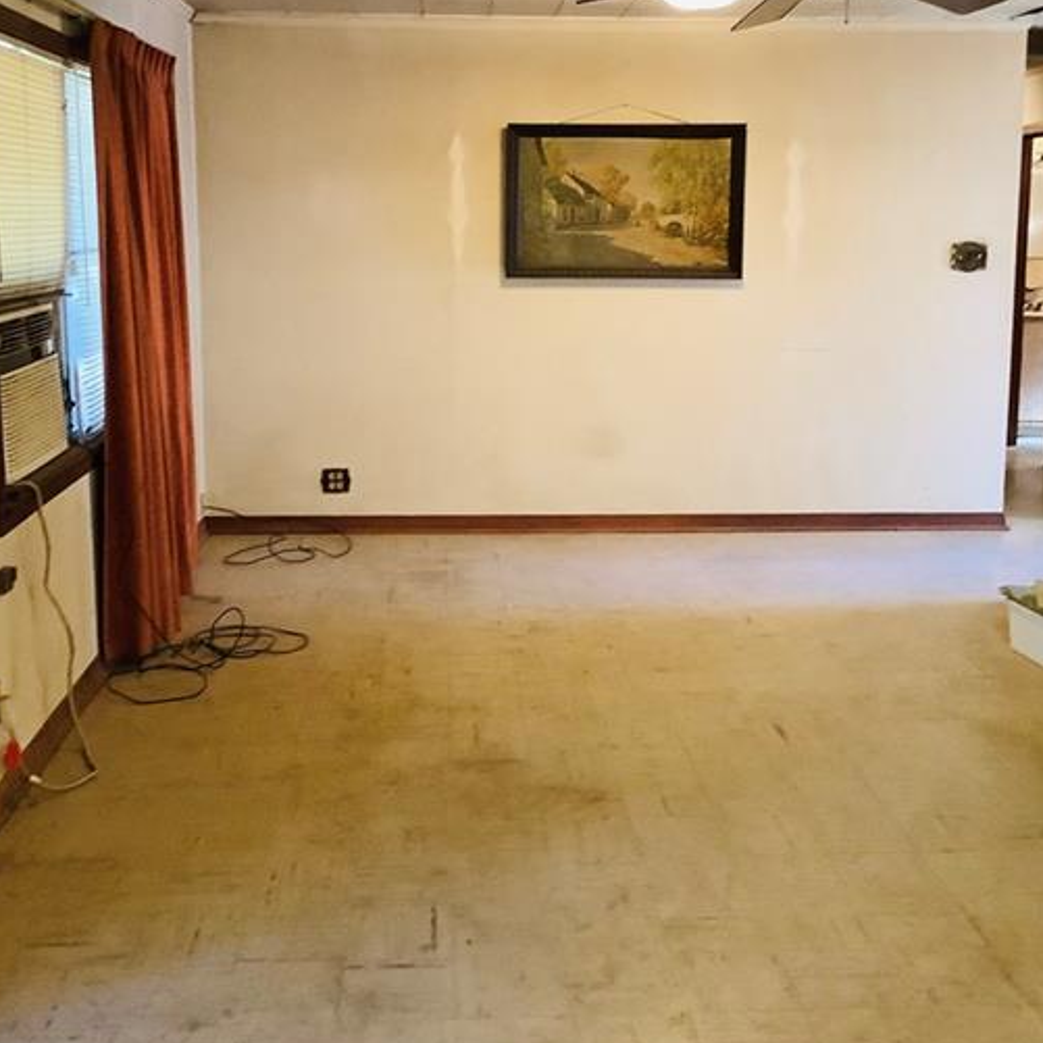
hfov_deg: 40.0
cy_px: 404
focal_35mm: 42
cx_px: 514
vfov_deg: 39.8
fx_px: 1432
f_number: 2.4
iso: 400
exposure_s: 1/30
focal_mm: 3.3
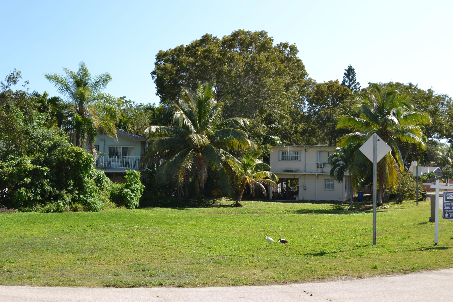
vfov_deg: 31.9
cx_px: 226
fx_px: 528
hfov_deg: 46.4
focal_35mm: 42
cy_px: 151
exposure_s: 1/200
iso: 100
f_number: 7.1
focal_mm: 28
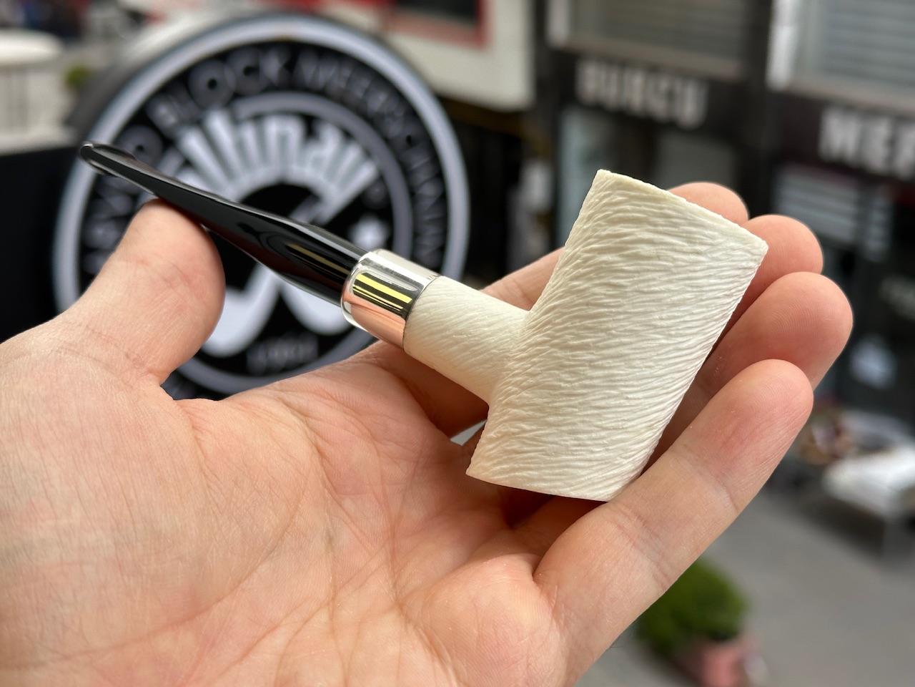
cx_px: 458
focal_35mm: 48
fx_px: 1269
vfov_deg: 30.3
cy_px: 344
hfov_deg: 39.7
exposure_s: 1/623
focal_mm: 6.86
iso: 64
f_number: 1.78
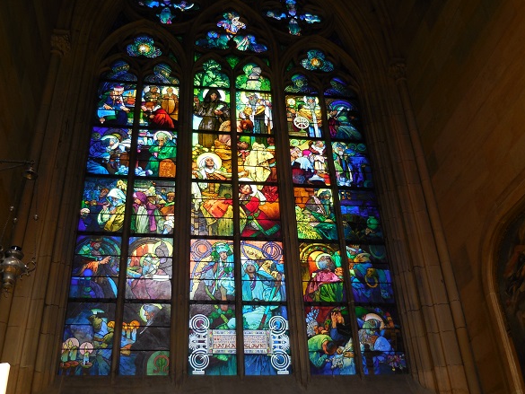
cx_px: 262
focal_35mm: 40
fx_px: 607
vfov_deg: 36.0
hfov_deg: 46.8
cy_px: 195
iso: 140
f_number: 3.9
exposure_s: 1/30
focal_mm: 7
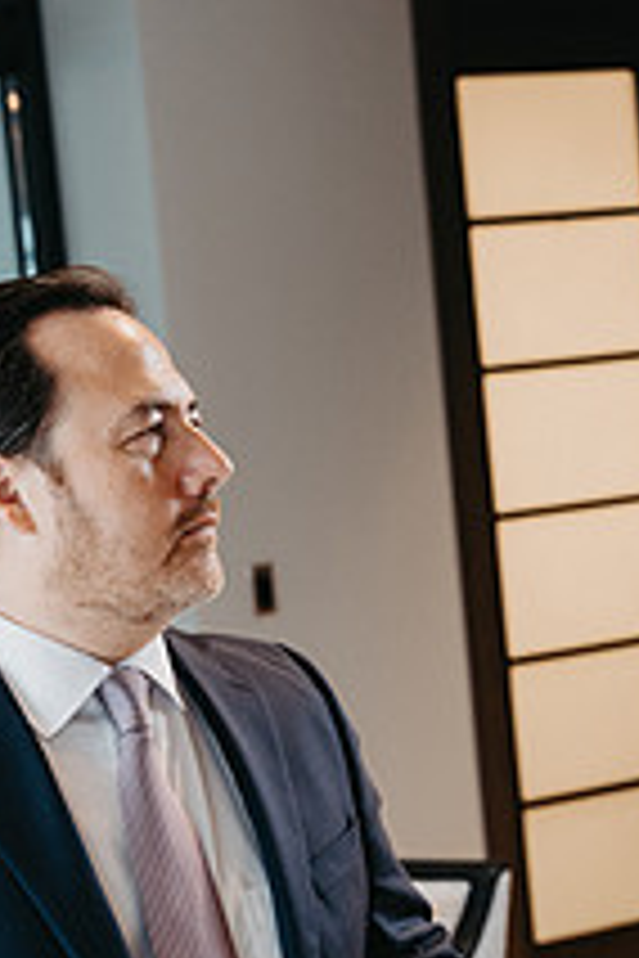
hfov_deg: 9.2
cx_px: 99
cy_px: 936
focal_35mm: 148
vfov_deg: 13.7
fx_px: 3940
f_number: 5
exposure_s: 1/100
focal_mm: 70
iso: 1000
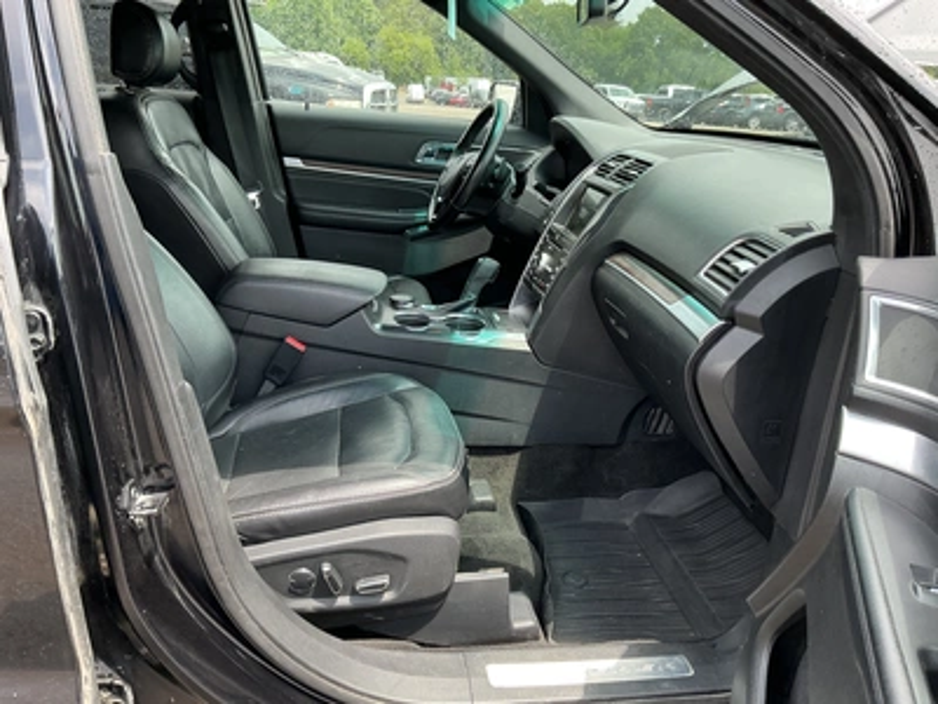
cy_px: 352
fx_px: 759
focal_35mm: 28
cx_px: 469
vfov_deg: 49.7
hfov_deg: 63.4
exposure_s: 1/157
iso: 20
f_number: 1.8
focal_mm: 3
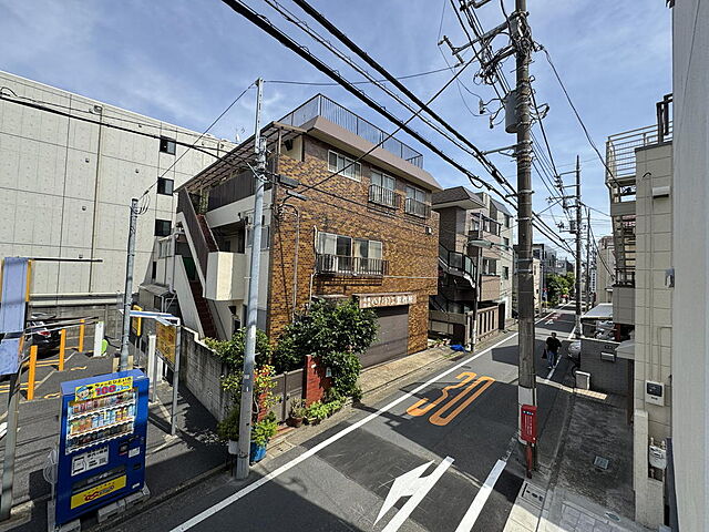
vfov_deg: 85.7
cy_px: 266
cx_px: 354
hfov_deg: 102.1
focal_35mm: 14
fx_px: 287
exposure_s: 1/968
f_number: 2.2
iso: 50
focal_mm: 2.22
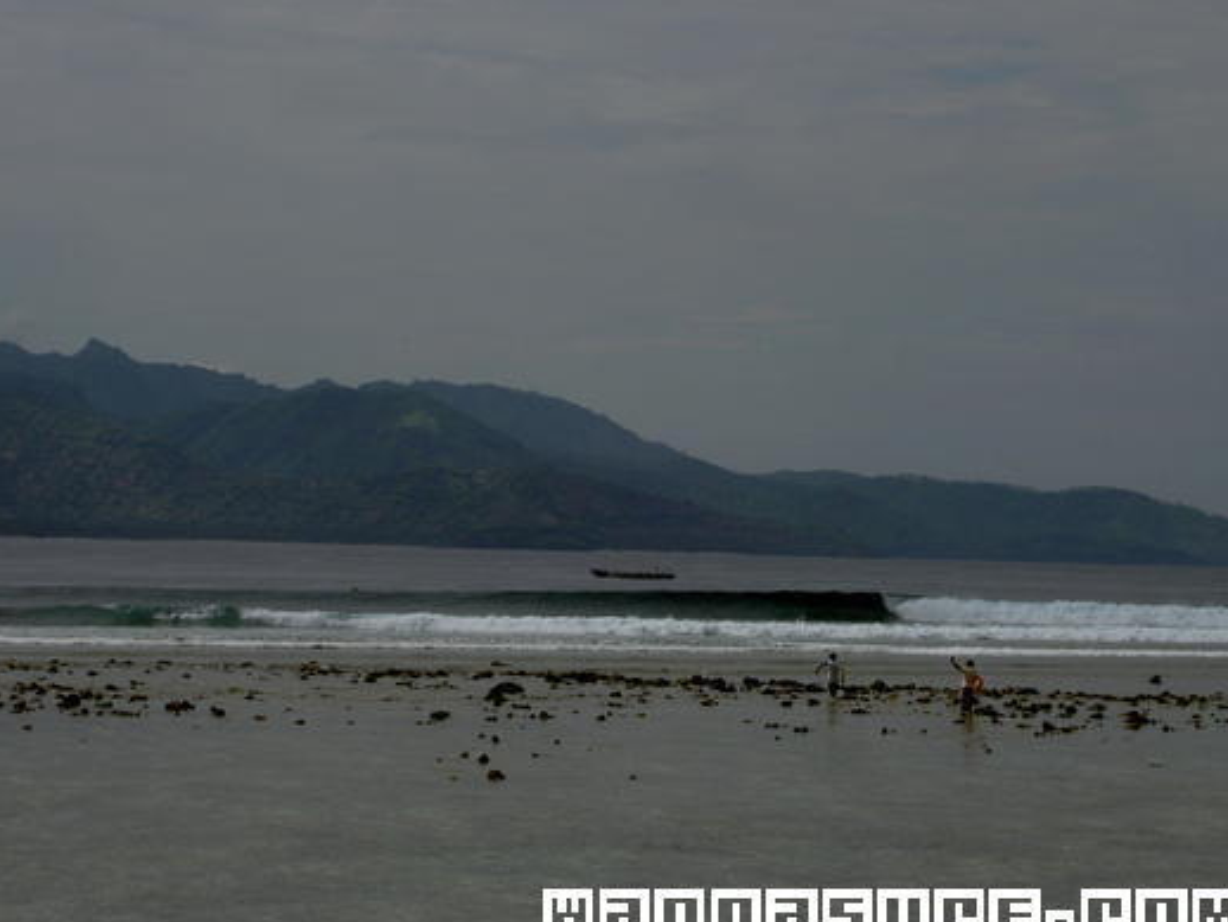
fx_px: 3762
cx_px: 629
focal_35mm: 106
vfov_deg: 14.0
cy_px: 481
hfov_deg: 18.5
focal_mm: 20.6
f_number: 7.6
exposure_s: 1/2000
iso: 100
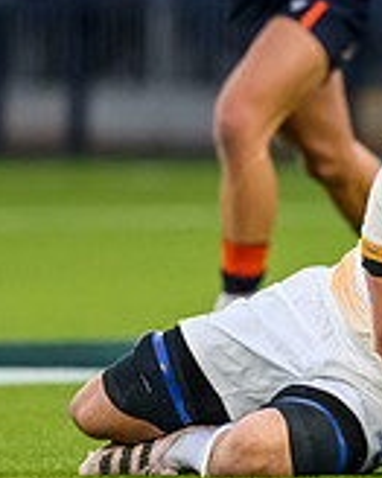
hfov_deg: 0.8
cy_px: 82
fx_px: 29097
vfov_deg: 0.9
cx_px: 757
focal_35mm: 2057
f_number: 3.5
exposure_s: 1/1600
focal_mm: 400
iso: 4000
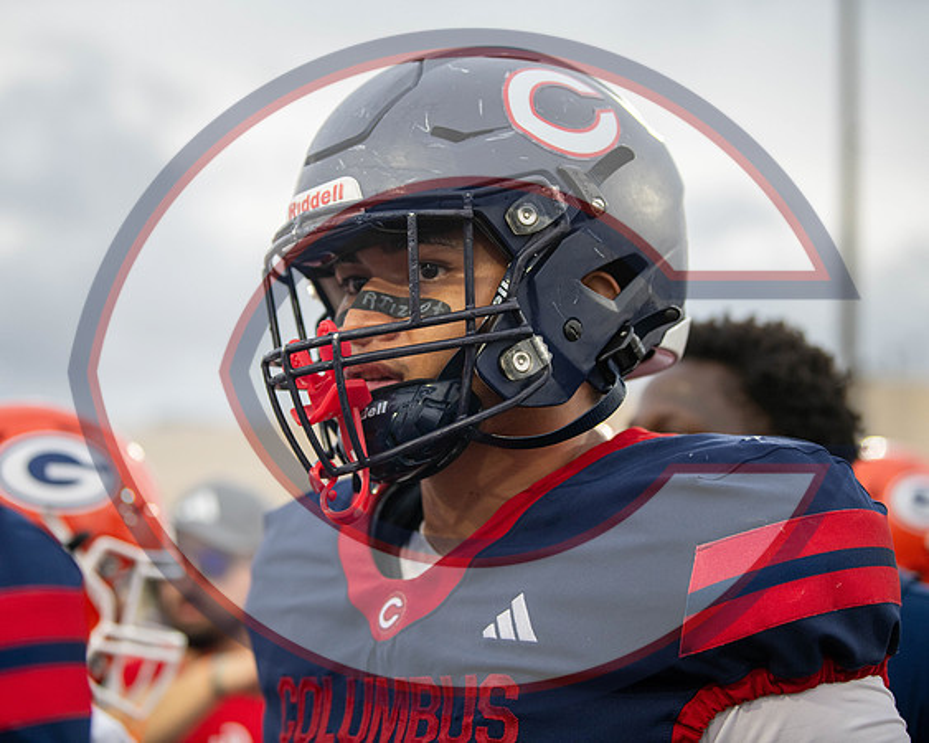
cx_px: 439
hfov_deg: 23.5
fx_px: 2229
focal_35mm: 81
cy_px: 372
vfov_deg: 18.9
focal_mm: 72
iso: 1000
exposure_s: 1/1000
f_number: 2.8
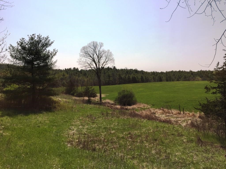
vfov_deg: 48.2
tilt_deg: -1.7
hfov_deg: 61.7
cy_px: 84
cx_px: 113
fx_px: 189
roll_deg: +0.1
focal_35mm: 29
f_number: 2.2
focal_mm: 4.15
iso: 32
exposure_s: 1/3968
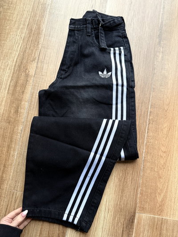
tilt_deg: -80.9
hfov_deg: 56.8
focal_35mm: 24
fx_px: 164
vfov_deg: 71.6
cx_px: 89
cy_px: 118
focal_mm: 6.76
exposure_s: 1/107
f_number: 1.78
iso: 200
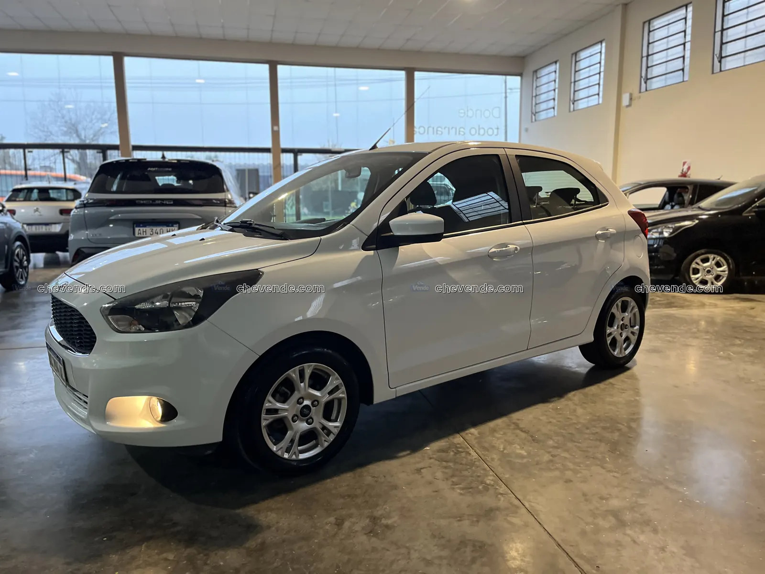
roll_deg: +0.7
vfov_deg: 53.1
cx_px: 382
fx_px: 575
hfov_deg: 67.3
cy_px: 287
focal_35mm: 26
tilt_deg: -8.6
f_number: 1.6
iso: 400
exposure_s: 1/50
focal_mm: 5.1
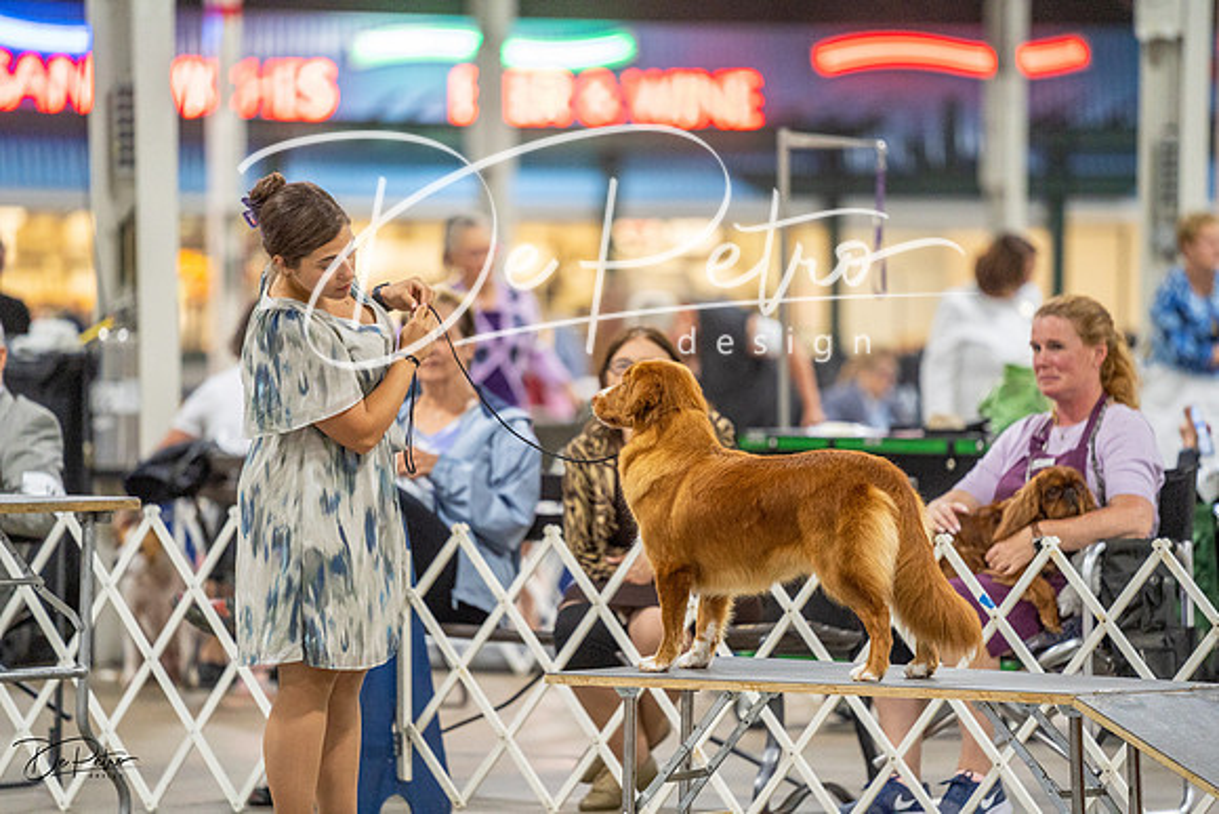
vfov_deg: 6.9
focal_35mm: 200
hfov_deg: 10.3
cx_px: 610
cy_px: 407
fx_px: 6773
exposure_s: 1/250
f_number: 2.8
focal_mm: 200
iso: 3200
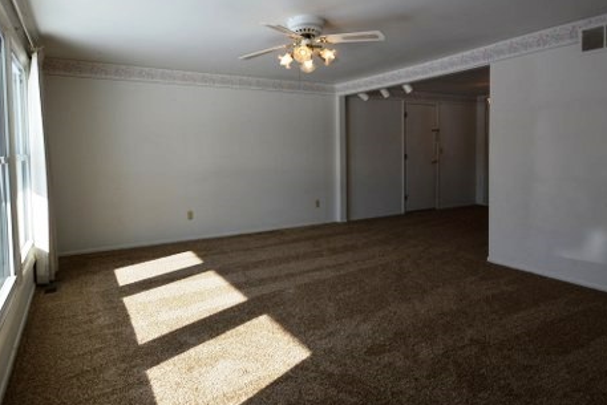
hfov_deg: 81.2
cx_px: 304
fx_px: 354
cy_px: 161
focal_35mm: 21
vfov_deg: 59.0
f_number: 5.6
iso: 140
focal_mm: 10
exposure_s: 1/125
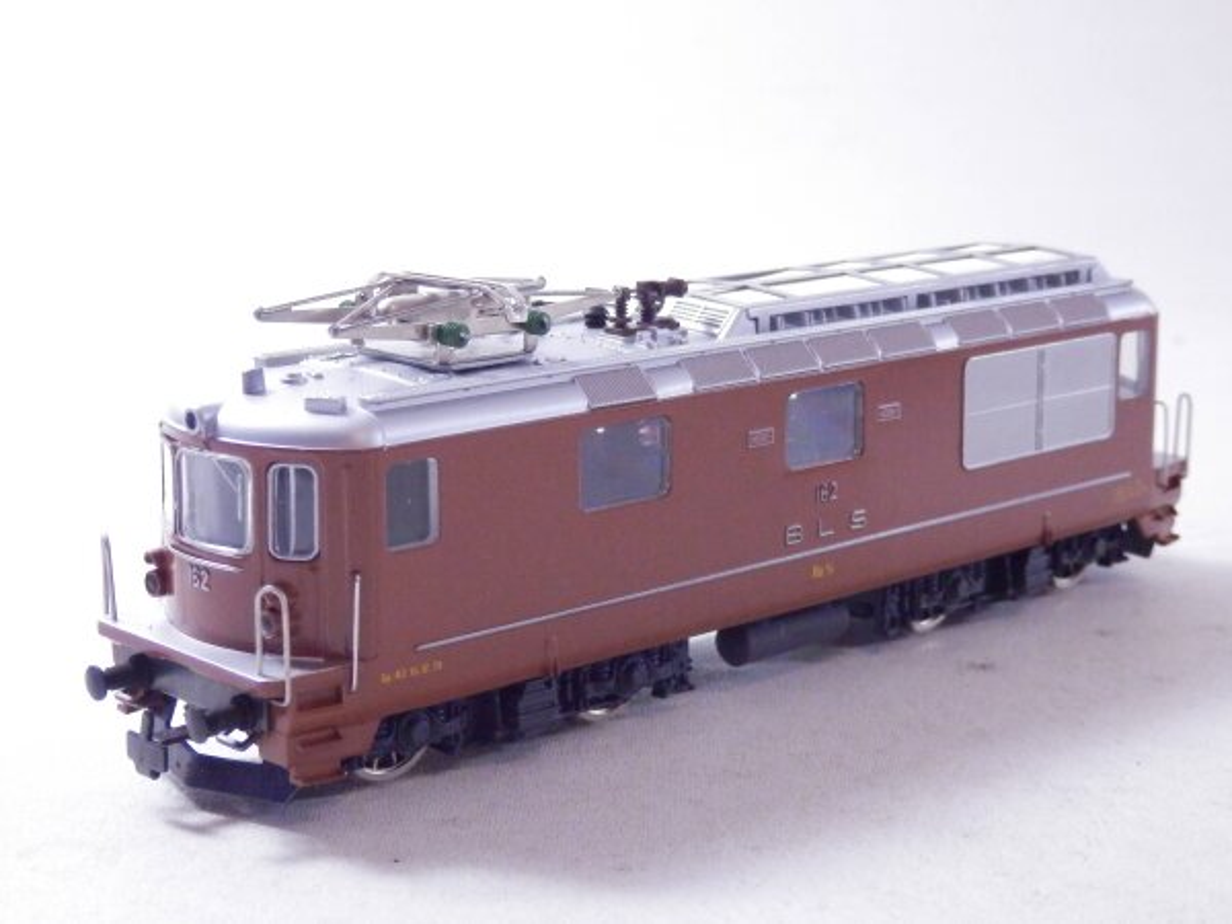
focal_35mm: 66
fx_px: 2349
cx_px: 616
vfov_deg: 22.3
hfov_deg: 29.4
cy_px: 462
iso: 1600
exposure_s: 1/160
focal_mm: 11.9
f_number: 4.4
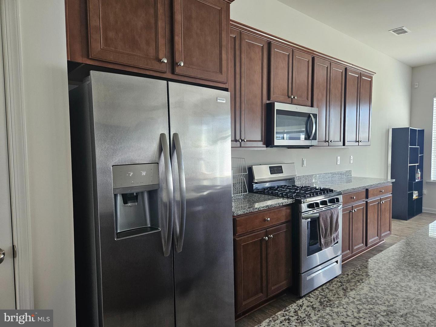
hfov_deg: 73.9
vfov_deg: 58.9
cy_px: 164
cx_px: 218
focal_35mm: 23
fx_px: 290
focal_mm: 5.4
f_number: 1.8
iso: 160
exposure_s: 1/120
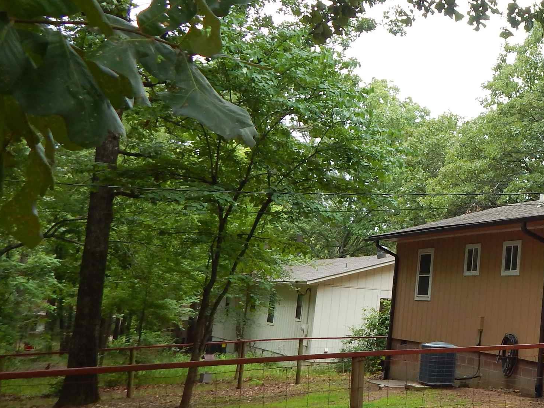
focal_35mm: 46
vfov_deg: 31.5
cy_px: 236
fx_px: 723
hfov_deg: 36.3
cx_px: 567
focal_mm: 4
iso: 125
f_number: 3
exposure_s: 1/250
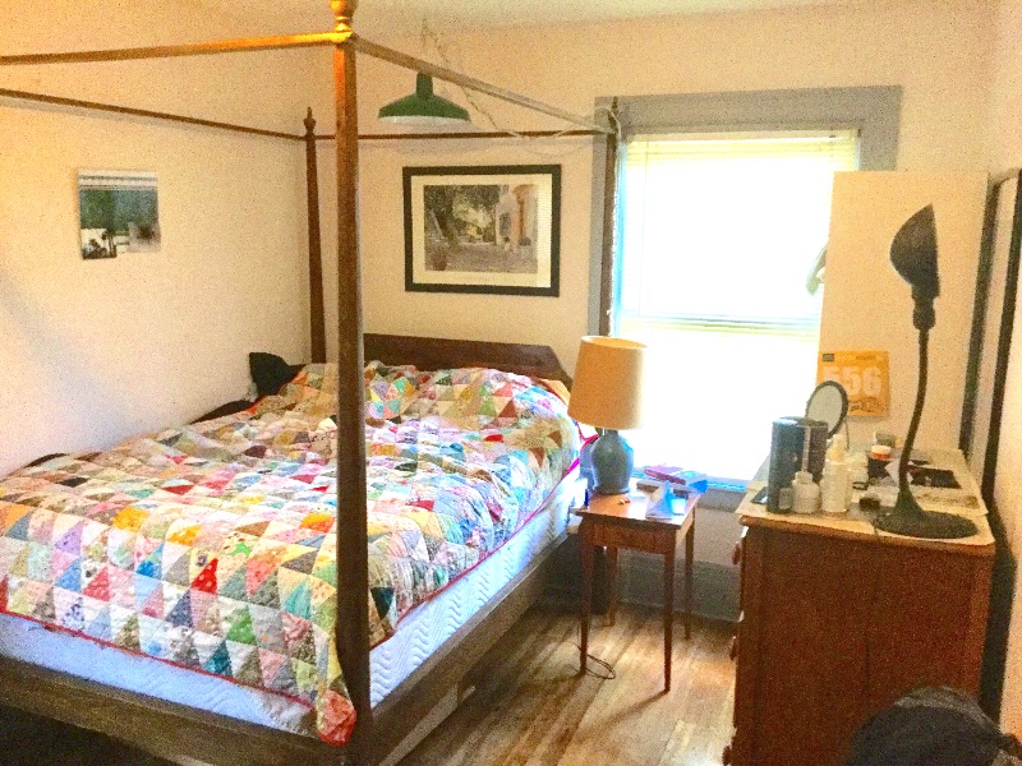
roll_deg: -0.5
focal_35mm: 31
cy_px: 383
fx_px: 915
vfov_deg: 45.4
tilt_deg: -11.8
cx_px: 511
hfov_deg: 58.4
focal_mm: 3.3
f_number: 2.4
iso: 200
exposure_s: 1/30
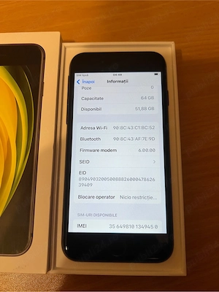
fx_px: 219
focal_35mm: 26
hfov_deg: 53.1
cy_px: 146
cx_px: 110
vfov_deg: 67.3
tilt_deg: -78.5
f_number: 1.5
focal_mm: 5.7
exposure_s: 1/50
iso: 64
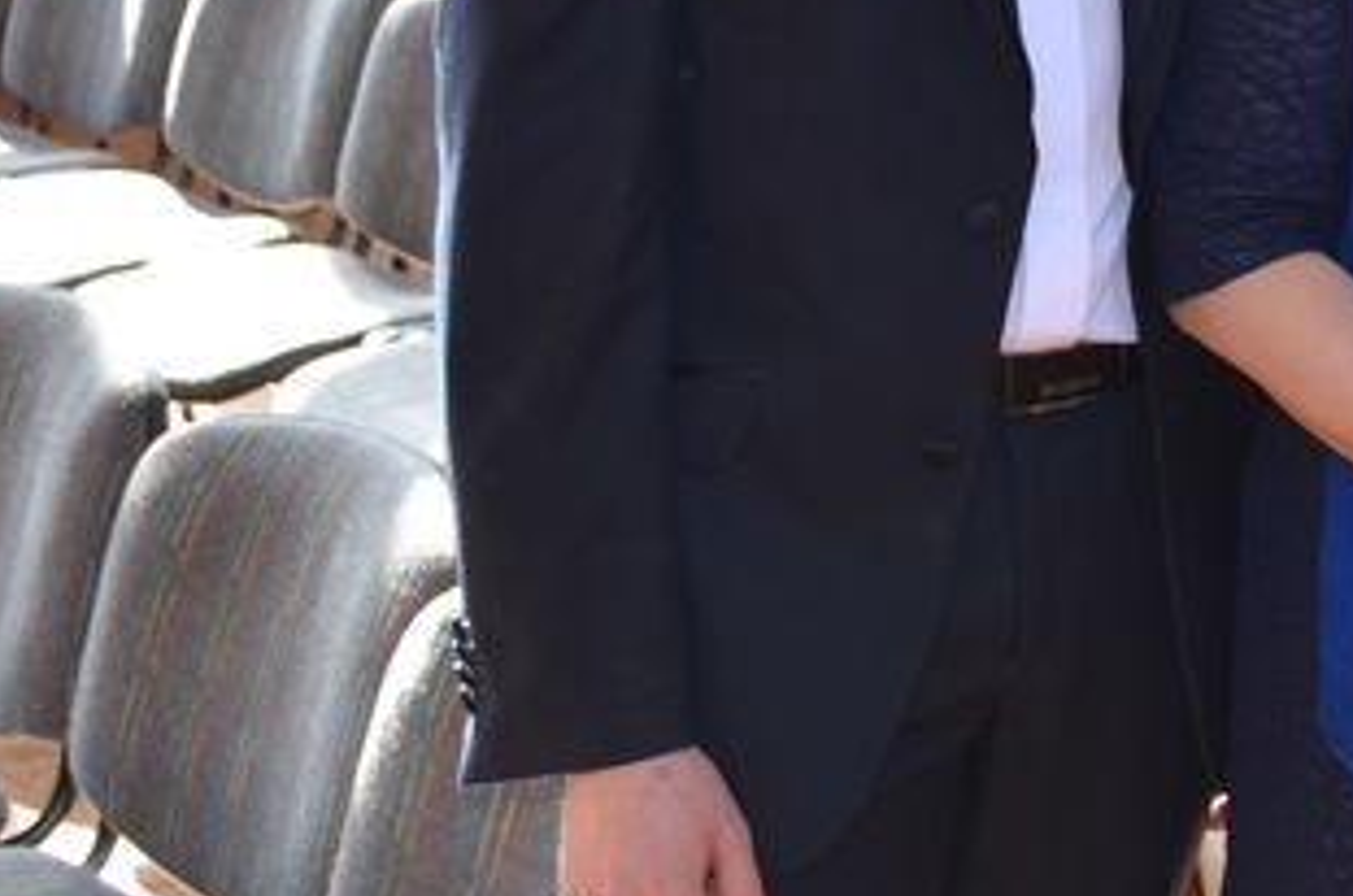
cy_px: -91
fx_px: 4051
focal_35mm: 108
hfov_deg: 18.1
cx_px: 1584
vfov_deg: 12.4
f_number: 4.5
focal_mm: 28
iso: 400
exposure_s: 1/80
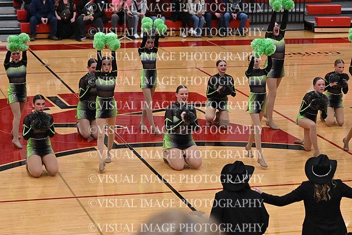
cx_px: 176
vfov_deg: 13.0
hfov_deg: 19.5
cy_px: 118
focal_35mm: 105
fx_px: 1027
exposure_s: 1/400
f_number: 4
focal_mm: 70
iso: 6400
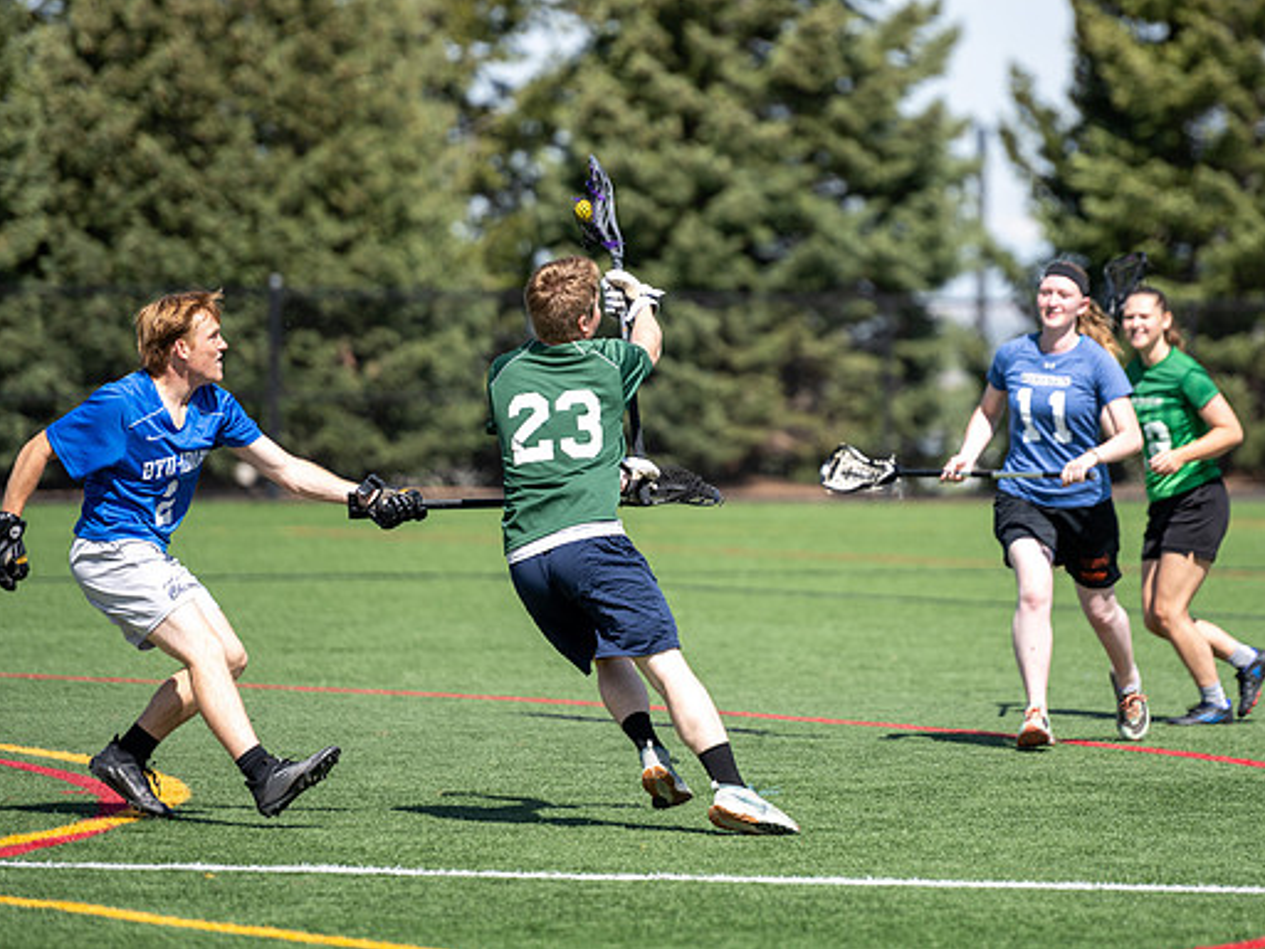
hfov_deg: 7.6
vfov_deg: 5.7
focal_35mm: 259
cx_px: 799
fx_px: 9465
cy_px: 384
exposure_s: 1/2000
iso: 100
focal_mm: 200
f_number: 2.8
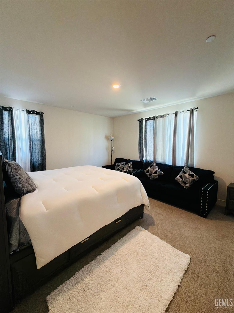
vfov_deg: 102.1
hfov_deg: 85.7
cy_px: 156
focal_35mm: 14
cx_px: 117
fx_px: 126
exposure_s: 1/60
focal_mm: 2.22
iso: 250
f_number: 2.2
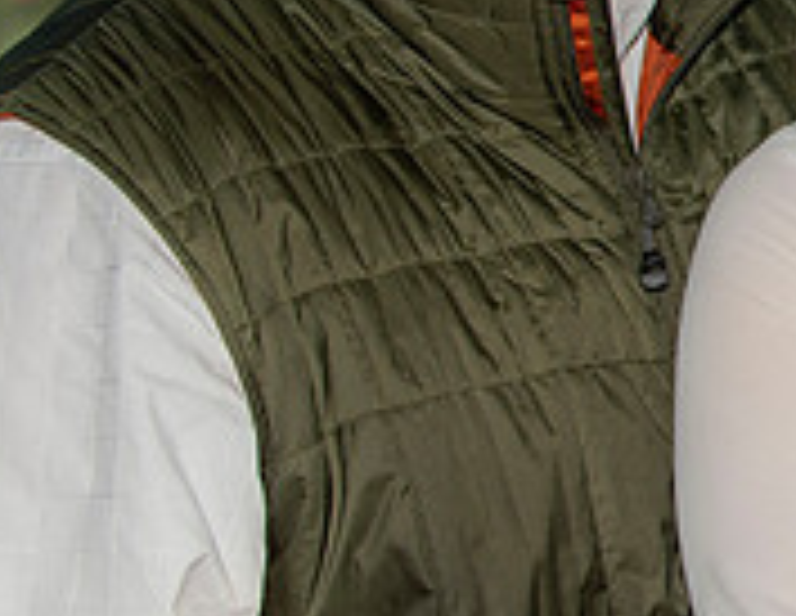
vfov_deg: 6.0
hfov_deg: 7.6
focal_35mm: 254
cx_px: 1190
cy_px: 126
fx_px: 5909
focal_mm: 70
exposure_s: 1/320
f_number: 5
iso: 100
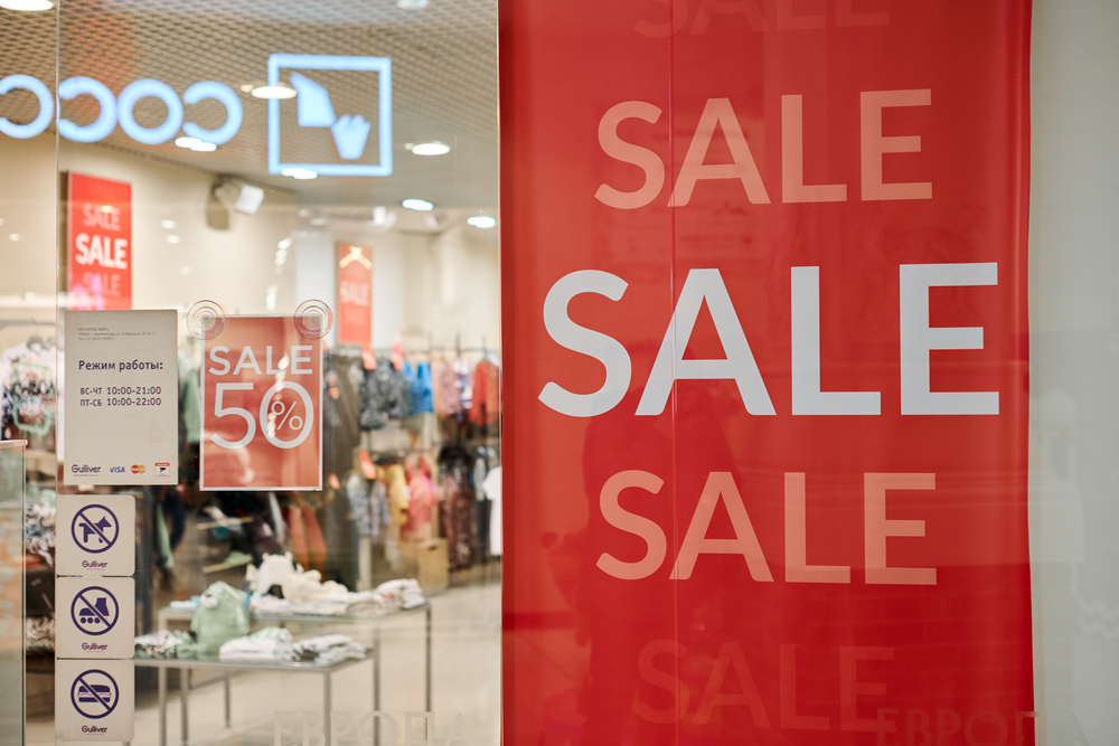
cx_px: 560
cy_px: 373
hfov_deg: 39.6
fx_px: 1554
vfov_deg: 27.0
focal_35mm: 50
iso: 500
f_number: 2.8
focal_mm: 50
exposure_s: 1/160
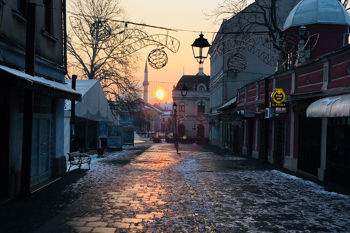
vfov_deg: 32.6
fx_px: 399
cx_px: 172
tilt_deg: -0.8
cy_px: 113
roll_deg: -1.7
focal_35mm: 41
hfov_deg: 47.4
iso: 25
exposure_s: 1/549
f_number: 2.2
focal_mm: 4.15
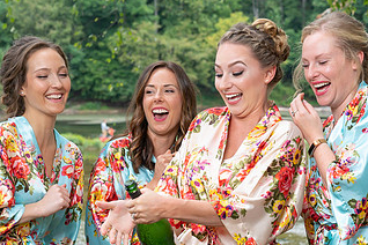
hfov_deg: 20.1
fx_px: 1032
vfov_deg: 13.5
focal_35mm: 101
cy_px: 192
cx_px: 260
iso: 320
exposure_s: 1/200
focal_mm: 55
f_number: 5.6
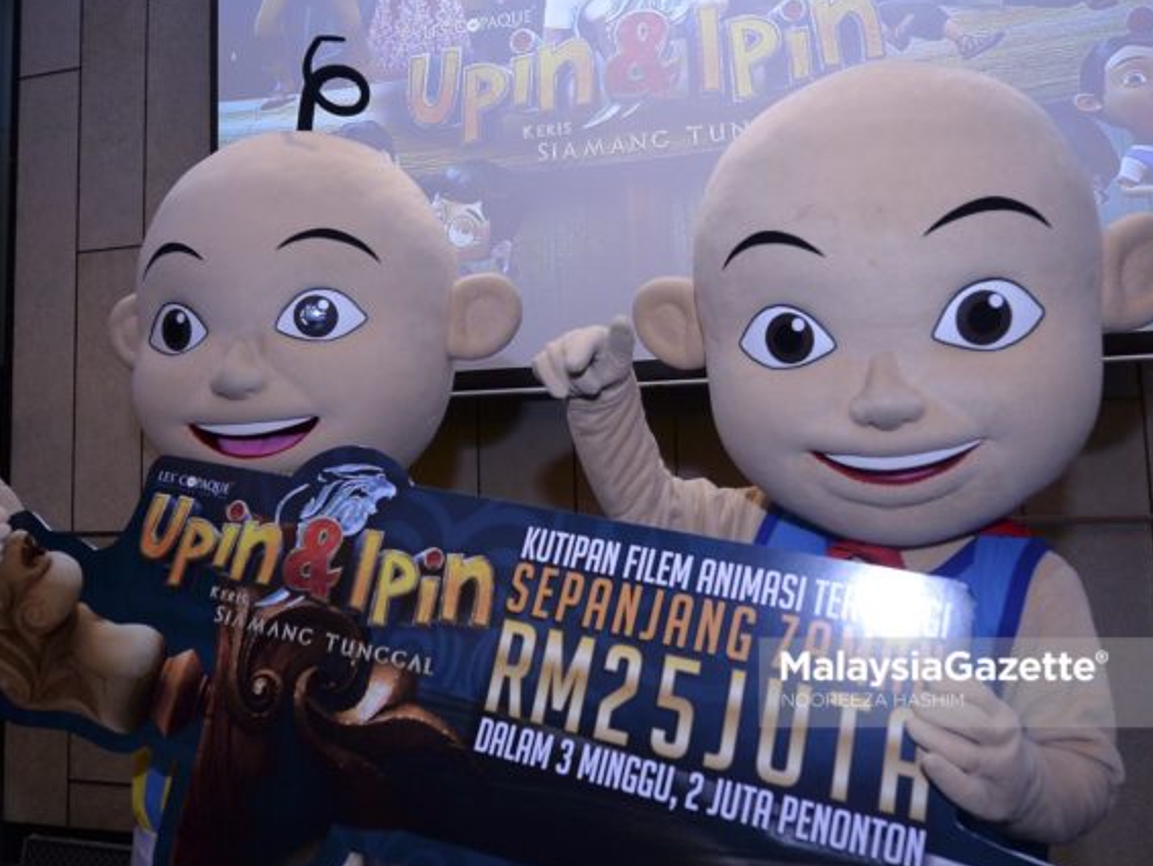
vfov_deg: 61.1
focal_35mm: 22
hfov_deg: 76.4
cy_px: 454
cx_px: 564
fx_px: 733
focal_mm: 19
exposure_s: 1/160
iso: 1600
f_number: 3.5
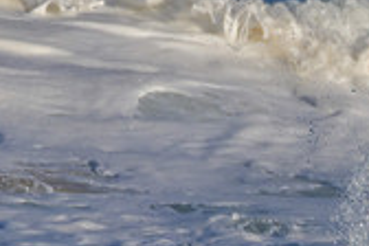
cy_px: 346
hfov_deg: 0.5
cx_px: 496
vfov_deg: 0.3
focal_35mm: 4110
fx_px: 42124
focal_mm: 1000
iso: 900
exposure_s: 1/3200
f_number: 11
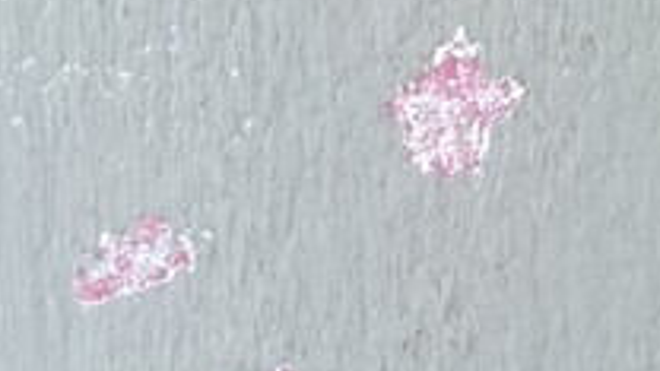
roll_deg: -0.7
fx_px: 2345
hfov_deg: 15.9
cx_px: 98
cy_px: -1048
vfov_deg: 7.1
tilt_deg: -14.1
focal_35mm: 134
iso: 125
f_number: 2.2
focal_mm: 2.22
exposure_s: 1/121
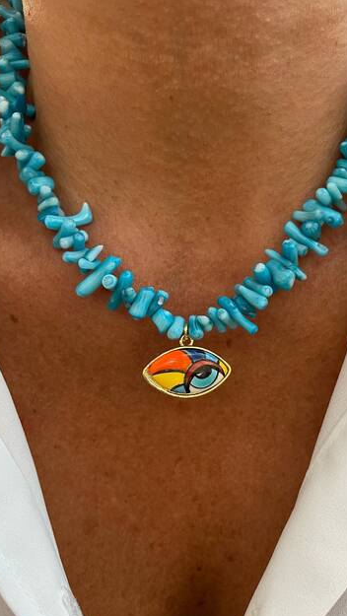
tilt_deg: +4.3
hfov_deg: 40.0
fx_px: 474
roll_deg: +1.1
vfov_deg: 66.0
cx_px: 211
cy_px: 314
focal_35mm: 29
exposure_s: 1/50
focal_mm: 4.2
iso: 80
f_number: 1.6
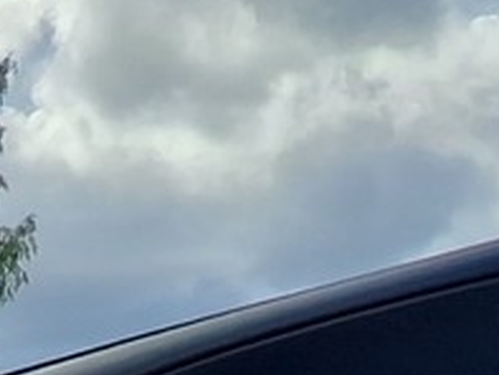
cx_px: 428
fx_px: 1370
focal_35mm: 95
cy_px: -859
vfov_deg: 9.9
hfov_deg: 20.3
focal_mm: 1.74
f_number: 2.2
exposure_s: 1/510
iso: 40
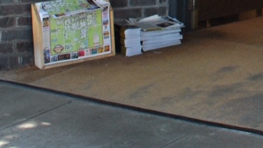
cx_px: 358
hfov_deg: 15.7
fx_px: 900
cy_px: -212
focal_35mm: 129
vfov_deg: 8.5
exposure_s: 1/125
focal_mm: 18
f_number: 5.6
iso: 200
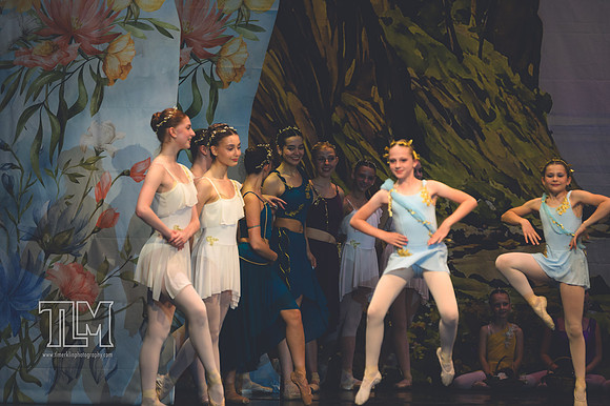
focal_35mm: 300
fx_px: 5080
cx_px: 305
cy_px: 203
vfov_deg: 4.6
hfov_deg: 6.9
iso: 1000
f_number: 2.8
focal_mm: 200
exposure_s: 1/500
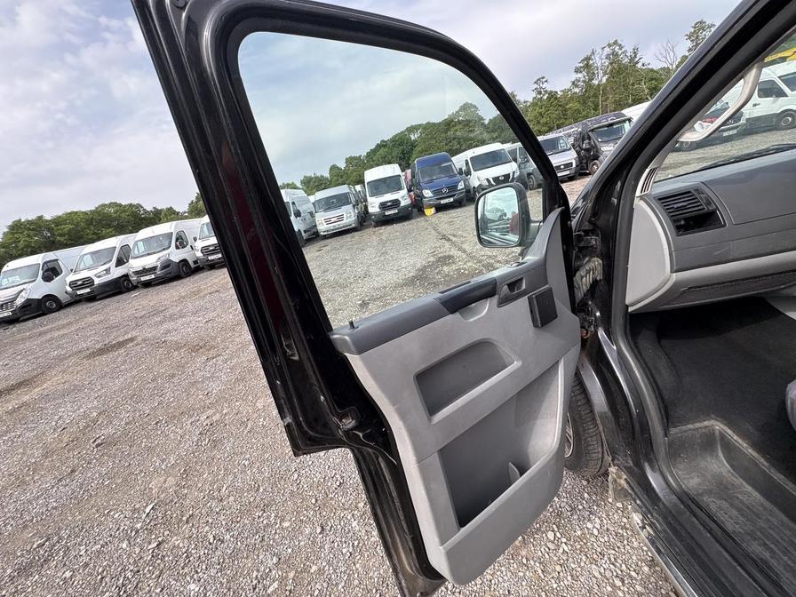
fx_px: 322
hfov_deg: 102.1
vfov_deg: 85.7
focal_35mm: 14
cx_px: 398
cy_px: 298
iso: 40
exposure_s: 1/479
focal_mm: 2.22
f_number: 2.2
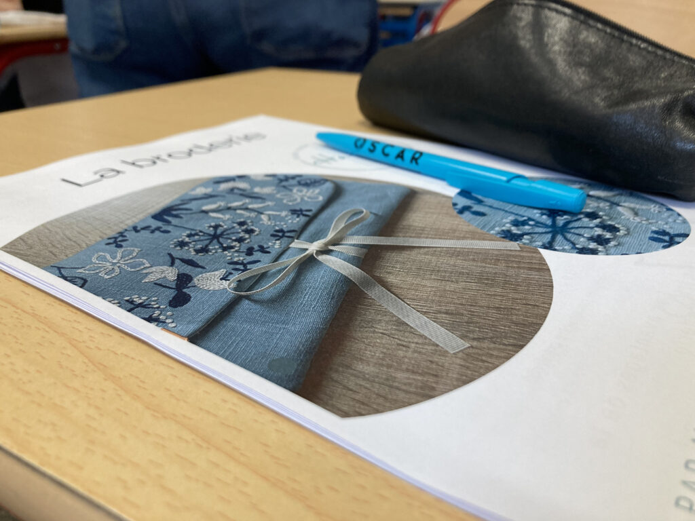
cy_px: 260
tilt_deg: -24.8
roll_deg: +0.6
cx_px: 348
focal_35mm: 28
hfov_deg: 63.4
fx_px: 562
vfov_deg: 49.7
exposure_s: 1/100
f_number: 1.8
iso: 64
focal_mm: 3.99
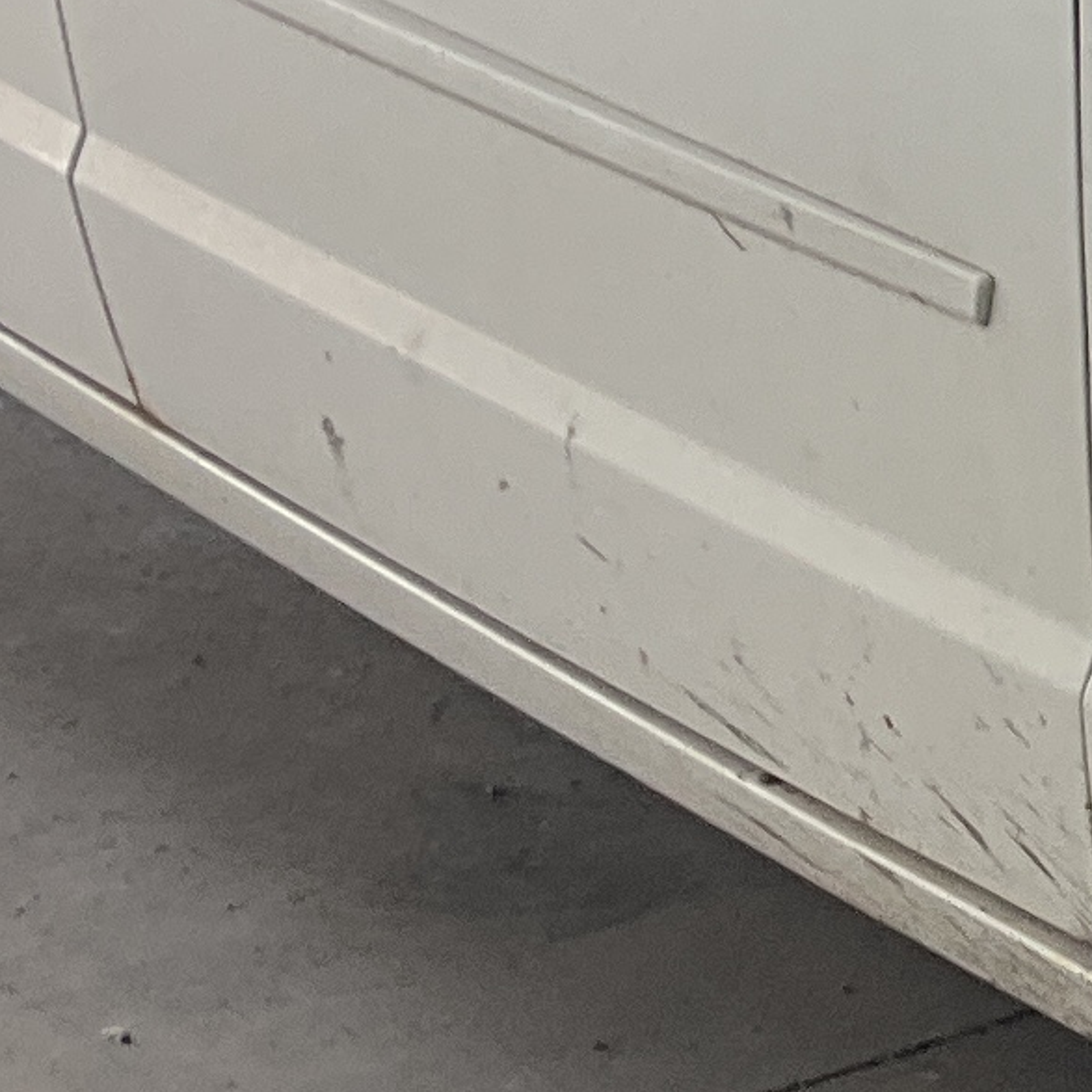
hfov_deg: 9.1
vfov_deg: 9.8
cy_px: -186
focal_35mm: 176
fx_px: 6282
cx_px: 2450
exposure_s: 1/122
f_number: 1.8
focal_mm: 3
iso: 32
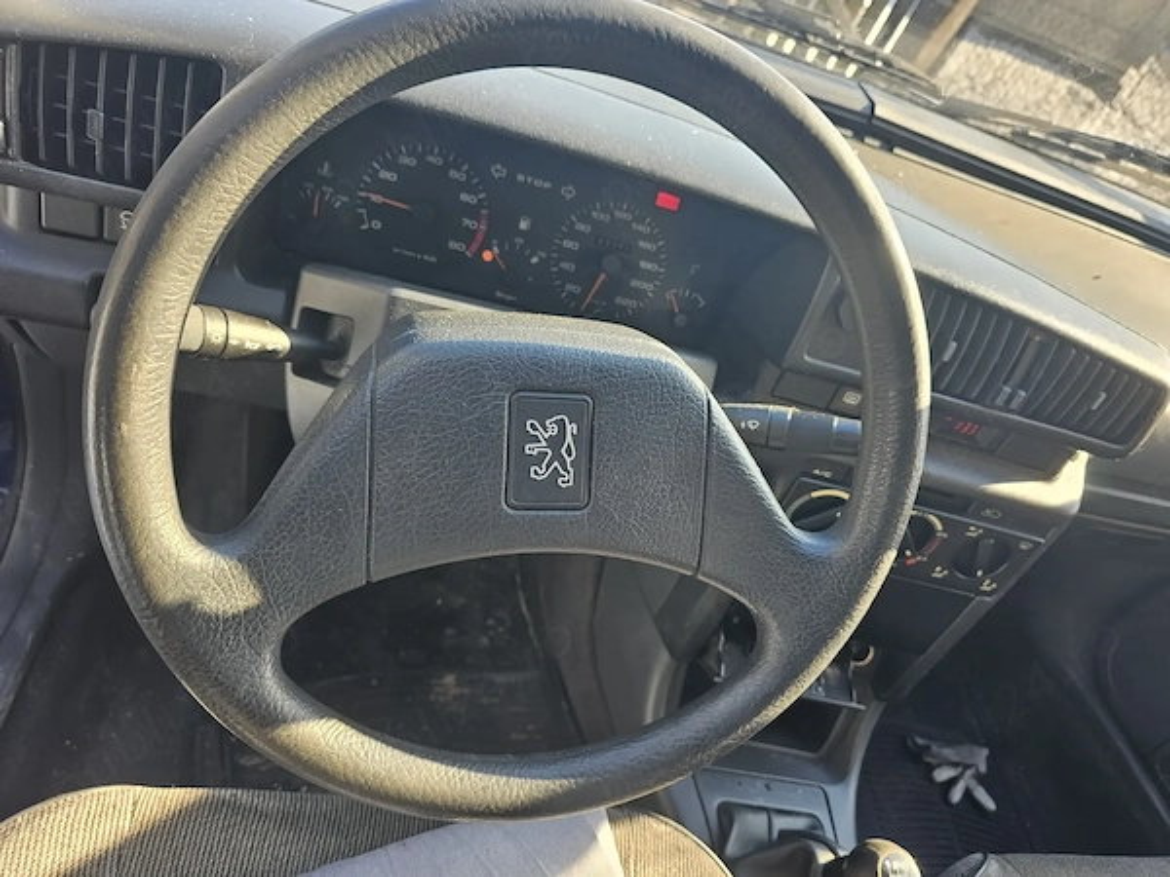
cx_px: 585
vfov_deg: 58.9
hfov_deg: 73.9
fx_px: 777
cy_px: 438
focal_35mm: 23
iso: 40
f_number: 1.7
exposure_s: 1/100
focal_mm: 6.3
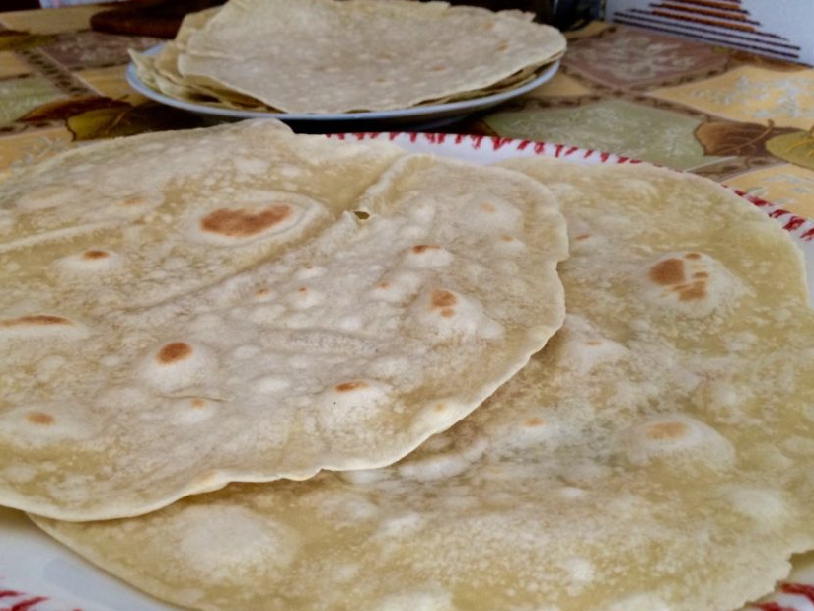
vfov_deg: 39.5
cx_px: 377
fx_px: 847
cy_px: 371
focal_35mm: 36
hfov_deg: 51.3
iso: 125
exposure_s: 1/30
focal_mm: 4.15
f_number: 2.2
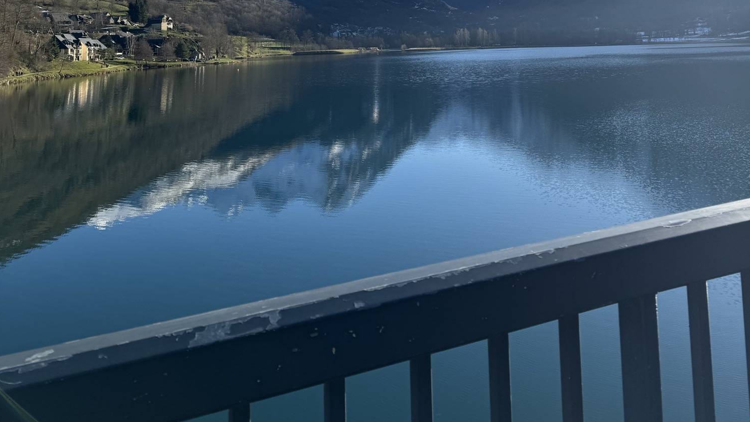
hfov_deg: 56.6
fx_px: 696
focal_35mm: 35
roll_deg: +2.4
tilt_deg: +5.4
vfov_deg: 30.7
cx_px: 374
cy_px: -22
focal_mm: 6.76
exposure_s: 1/4049
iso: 80
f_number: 1.78
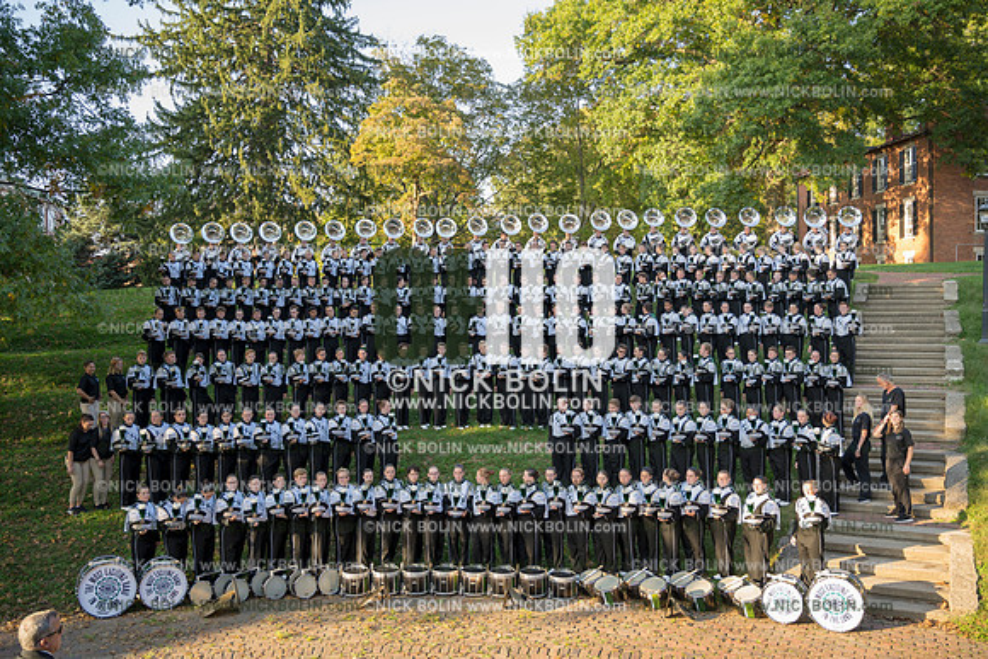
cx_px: 494
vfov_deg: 40.6
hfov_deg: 58.0
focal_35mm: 32
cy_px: 330
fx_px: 892
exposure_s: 1/100
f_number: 4
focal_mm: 32.5
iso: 125
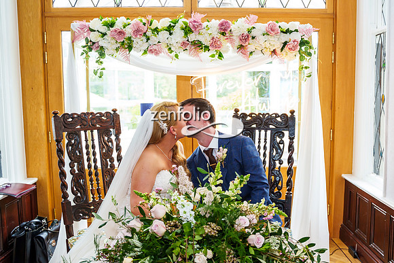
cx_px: 228
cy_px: 137
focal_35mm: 33
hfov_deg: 56.8
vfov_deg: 39.9
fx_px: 362
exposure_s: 1/250
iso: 800
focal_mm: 28
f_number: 3.5
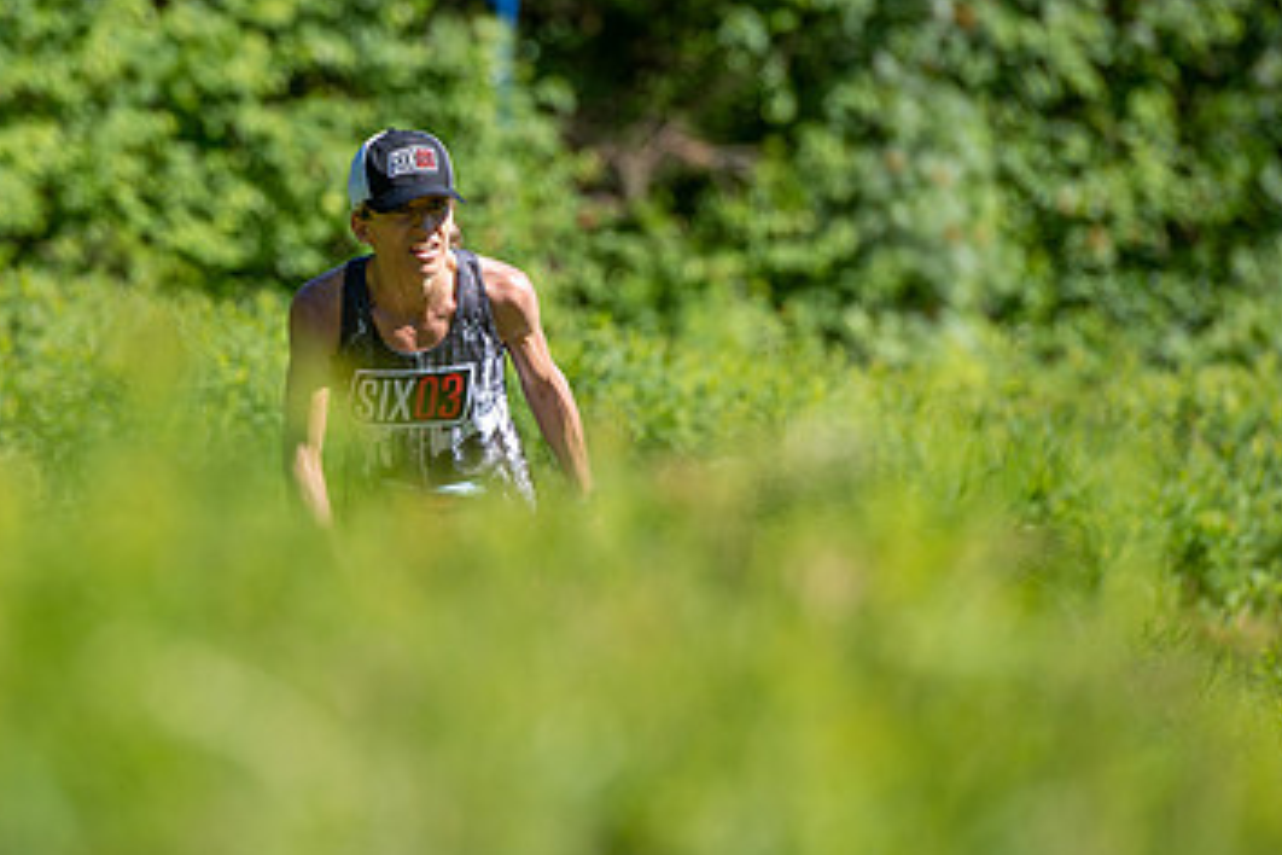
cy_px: 360
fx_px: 11680
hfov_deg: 6.3
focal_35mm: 328
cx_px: 387
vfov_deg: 4.2
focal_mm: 200
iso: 100
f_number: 3.5
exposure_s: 1/800
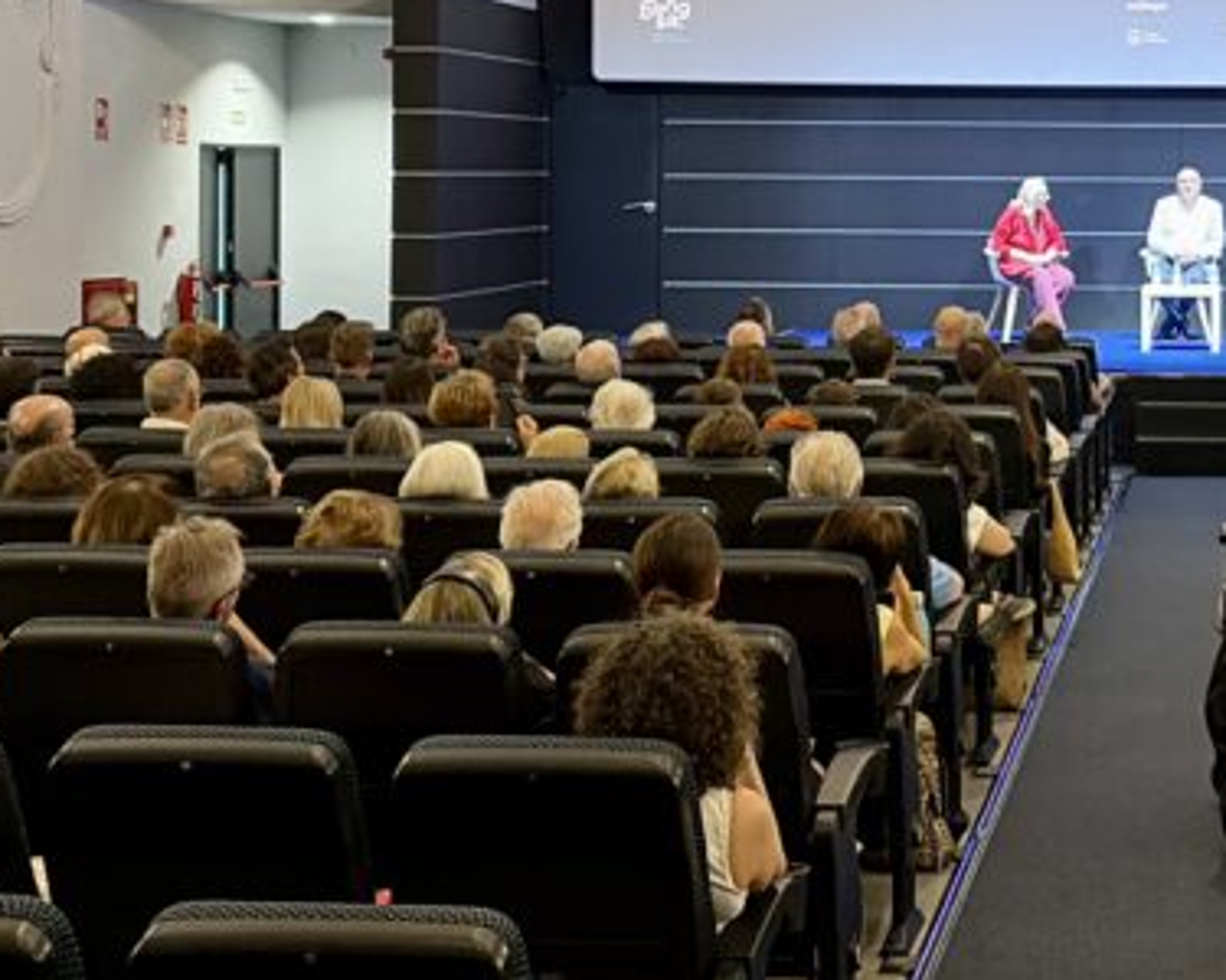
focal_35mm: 52
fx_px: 1887
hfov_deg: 33.4
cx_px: 1183
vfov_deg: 28.2
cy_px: 121
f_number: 1.6
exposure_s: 1/25
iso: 500
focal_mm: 5.96
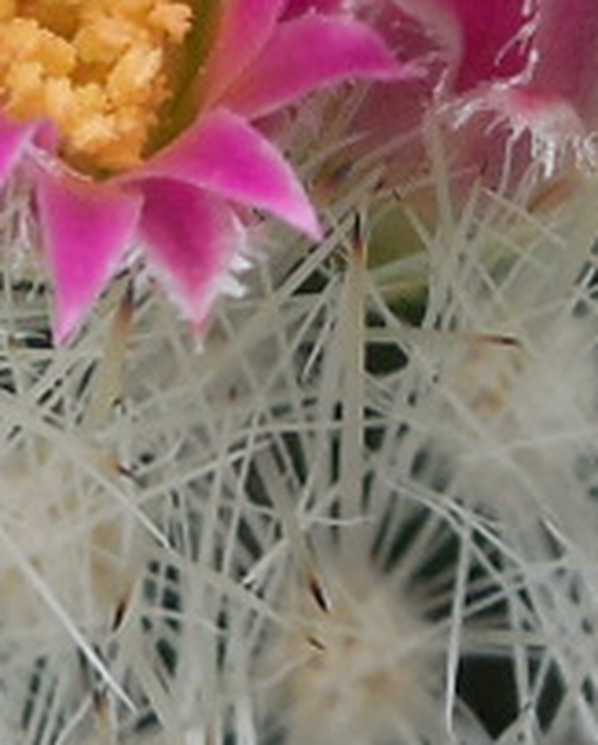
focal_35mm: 238
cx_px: -55
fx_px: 5253
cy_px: -150
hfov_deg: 6.5
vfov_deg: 8.0
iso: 125
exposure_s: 1/100
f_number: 3.6
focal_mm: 5.6
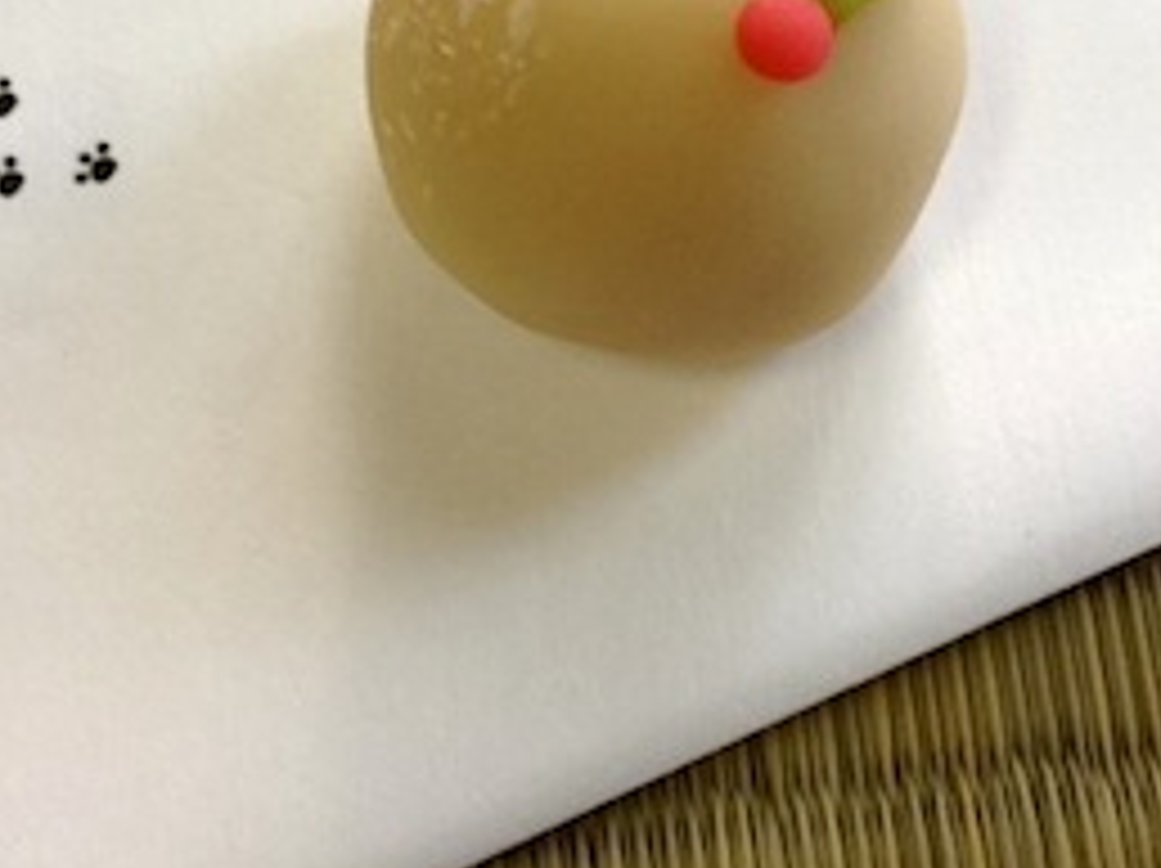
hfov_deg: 30.3
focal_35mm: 64
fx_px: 2145
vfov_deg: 22.3
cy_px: 74
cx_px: 648
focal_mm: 4.13
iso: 250
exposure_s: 1/30
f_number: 2.4
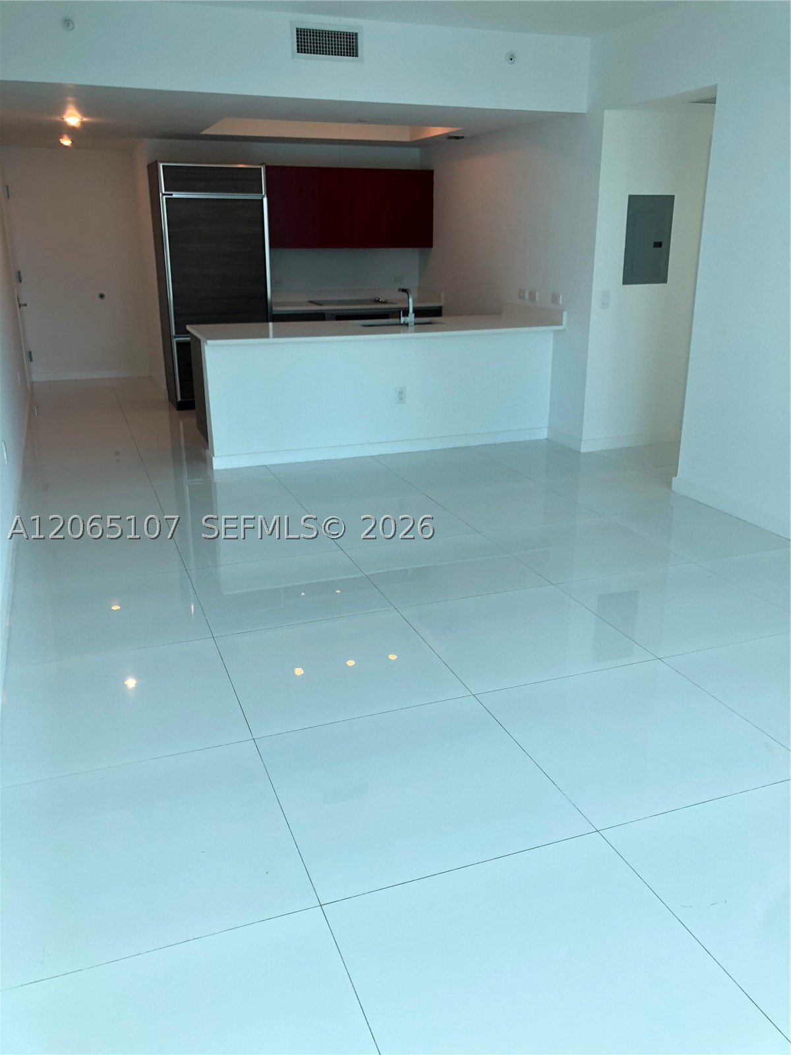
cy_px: 528
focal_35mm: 28
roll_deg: +0.8
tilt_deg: -17.5
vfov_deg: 63.4
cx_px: 396
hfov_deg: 49.7
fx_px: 853
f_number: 1.8
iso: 32
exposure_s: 1/120
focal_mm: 3.99
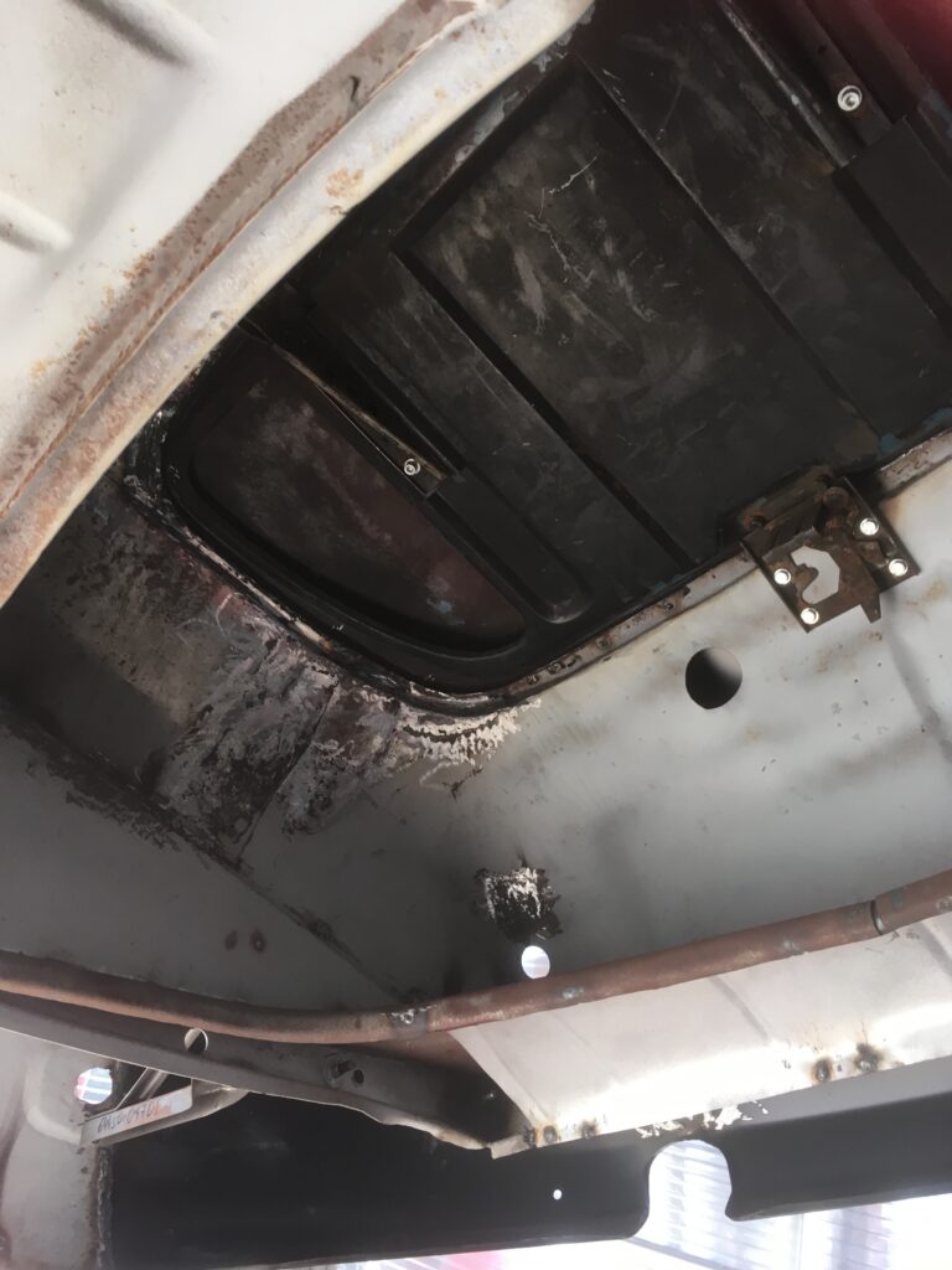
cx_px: 476
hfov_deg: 48.2
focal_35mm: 29
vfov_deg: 61.7
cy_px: 635
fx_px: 1063
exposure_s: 1/33
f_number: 2.2
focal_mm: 4.15
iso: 25
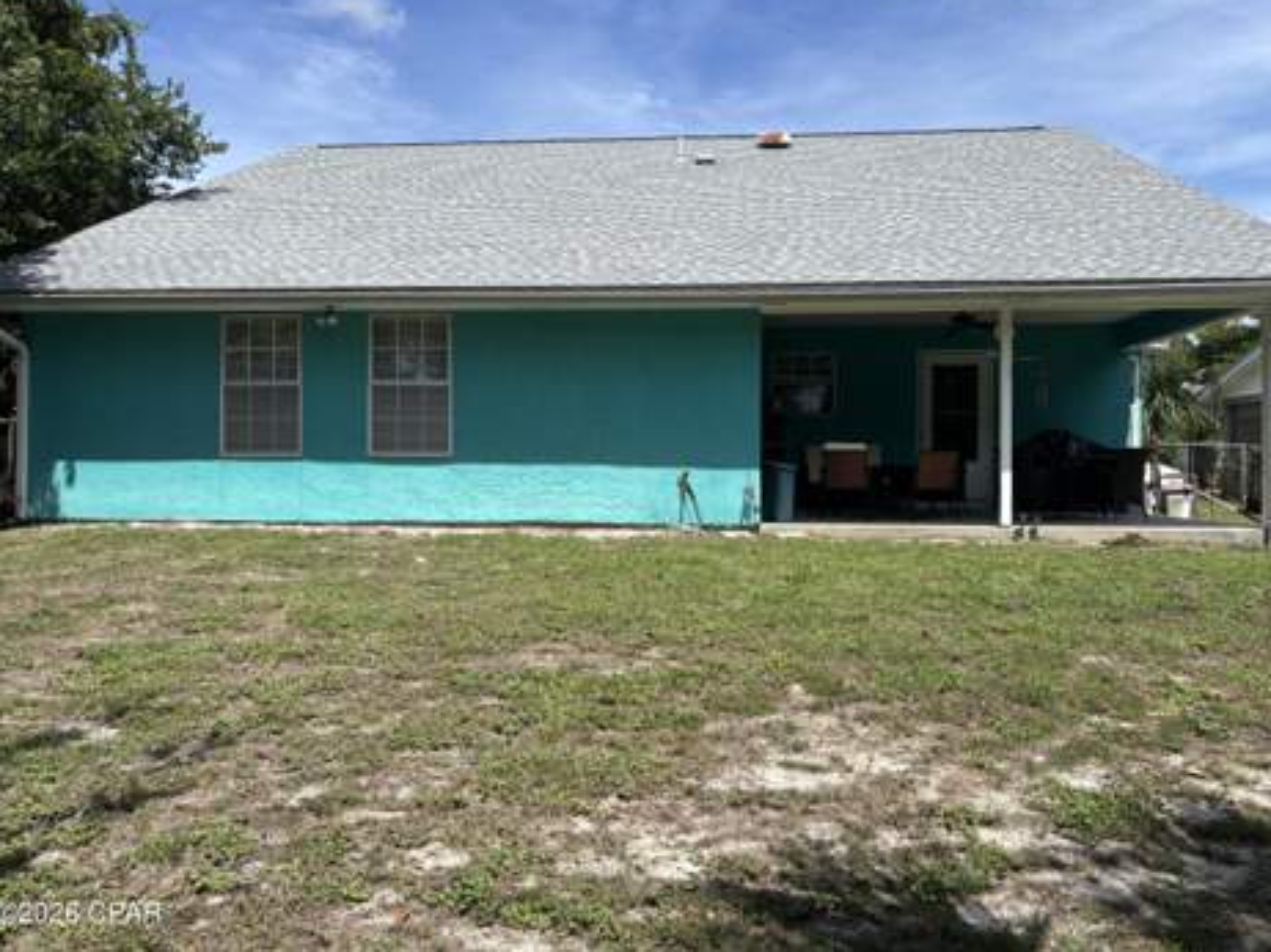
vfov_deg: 51.3
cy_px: 461
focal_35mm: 27
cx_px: 655
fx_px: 991
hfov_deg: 65.3
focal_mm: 5.96
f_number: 1.6
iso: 50
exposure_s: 1/3413
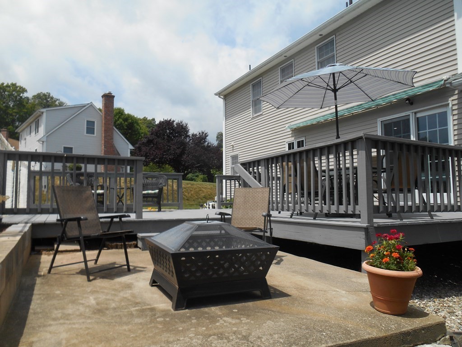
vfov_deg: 53.1
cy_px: 174
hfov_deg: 67.3
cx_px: 231
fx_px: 347
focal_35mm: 26
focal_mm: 4.7
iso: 80
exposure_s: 1/1000
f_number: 3.4
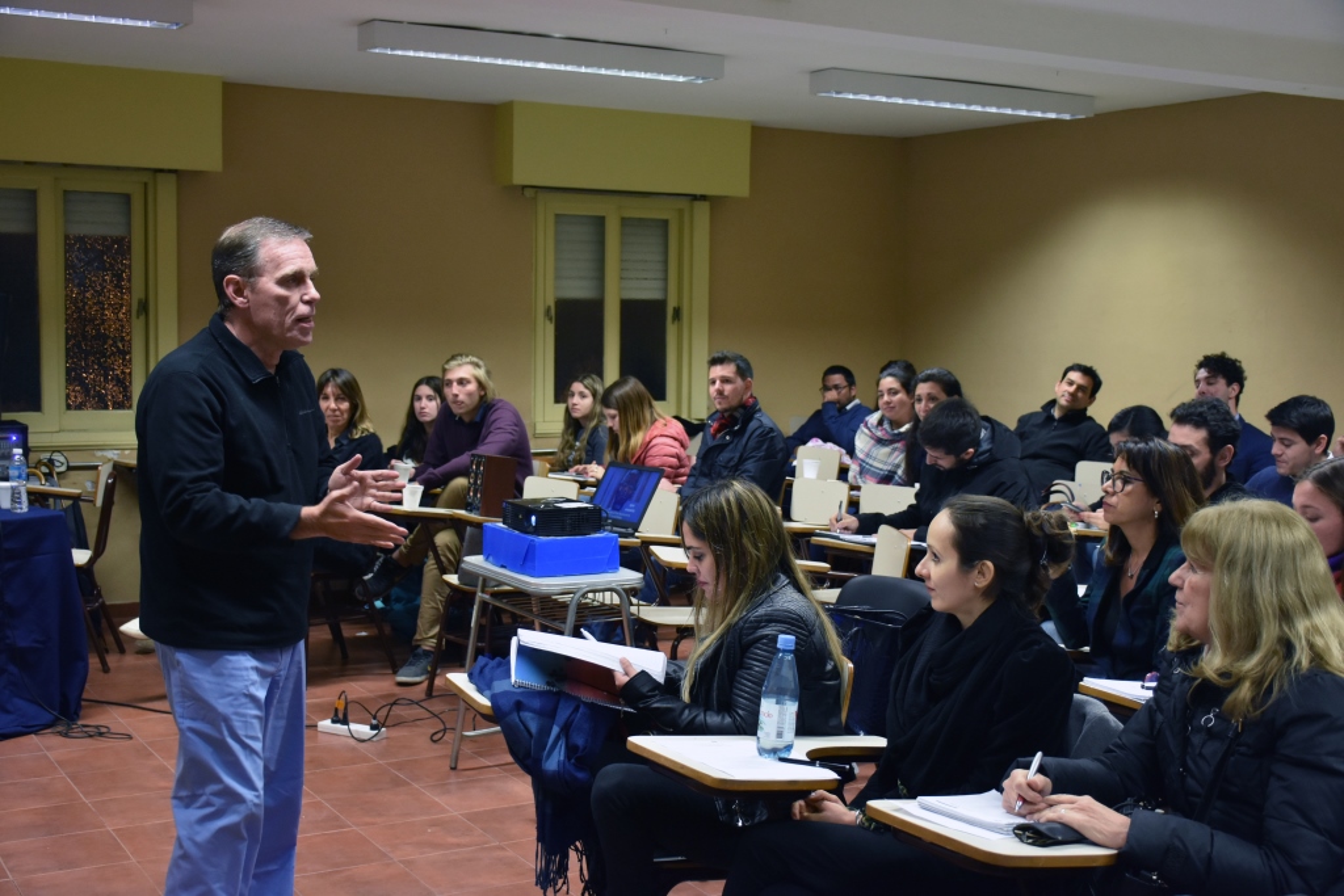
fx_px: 1680
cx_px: 672
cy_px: 448
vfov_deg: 29.9
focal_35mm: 45
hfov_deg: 43.6
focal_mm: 30
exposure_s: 1/60
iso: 1400
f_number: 4
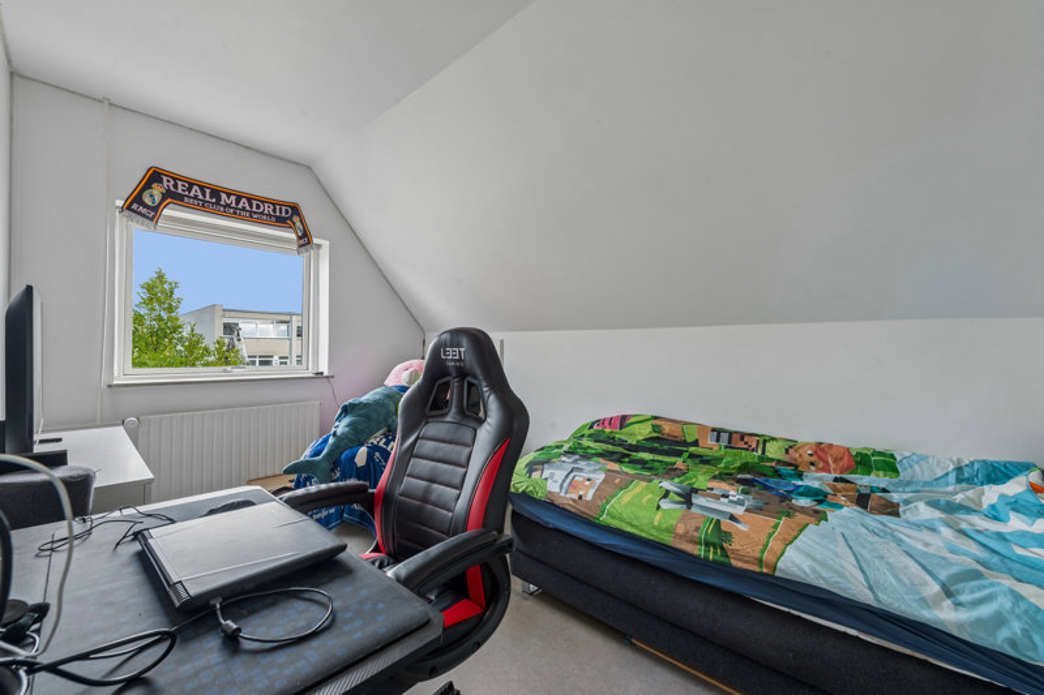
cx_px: 522
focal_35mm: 14
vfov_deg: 81.2
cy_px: 348
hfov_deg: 104.3
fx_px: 406
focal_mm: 14
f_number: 10
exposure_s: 1/3.33
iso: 200
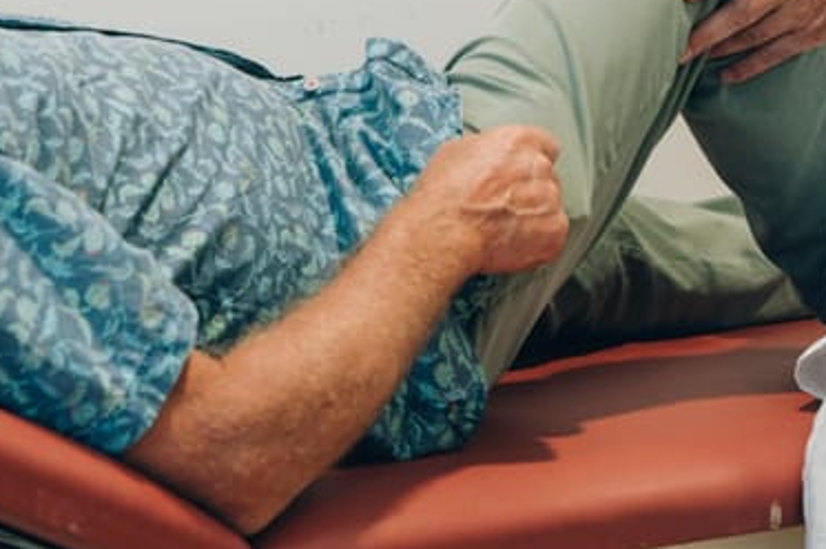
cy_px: -235
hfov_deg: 11.7
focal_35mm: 176
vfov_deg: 7.7
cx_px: 640
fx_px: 4035
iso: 400
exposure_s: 1/160
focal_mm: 41
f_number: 2.5
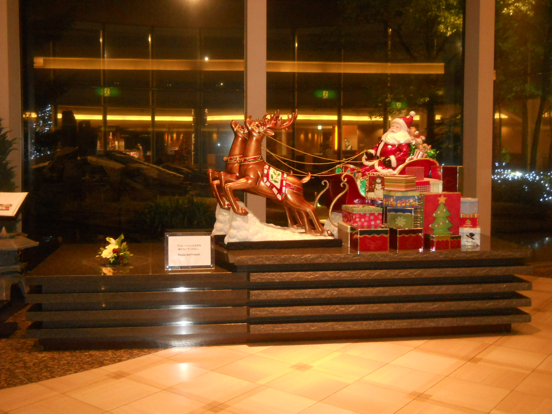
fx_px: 654
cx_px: 276
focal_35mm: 41
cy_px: 207
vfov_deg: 35.1
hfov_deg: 45.8
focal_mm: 6.72
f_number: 3.1
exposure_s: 1/30
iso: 400
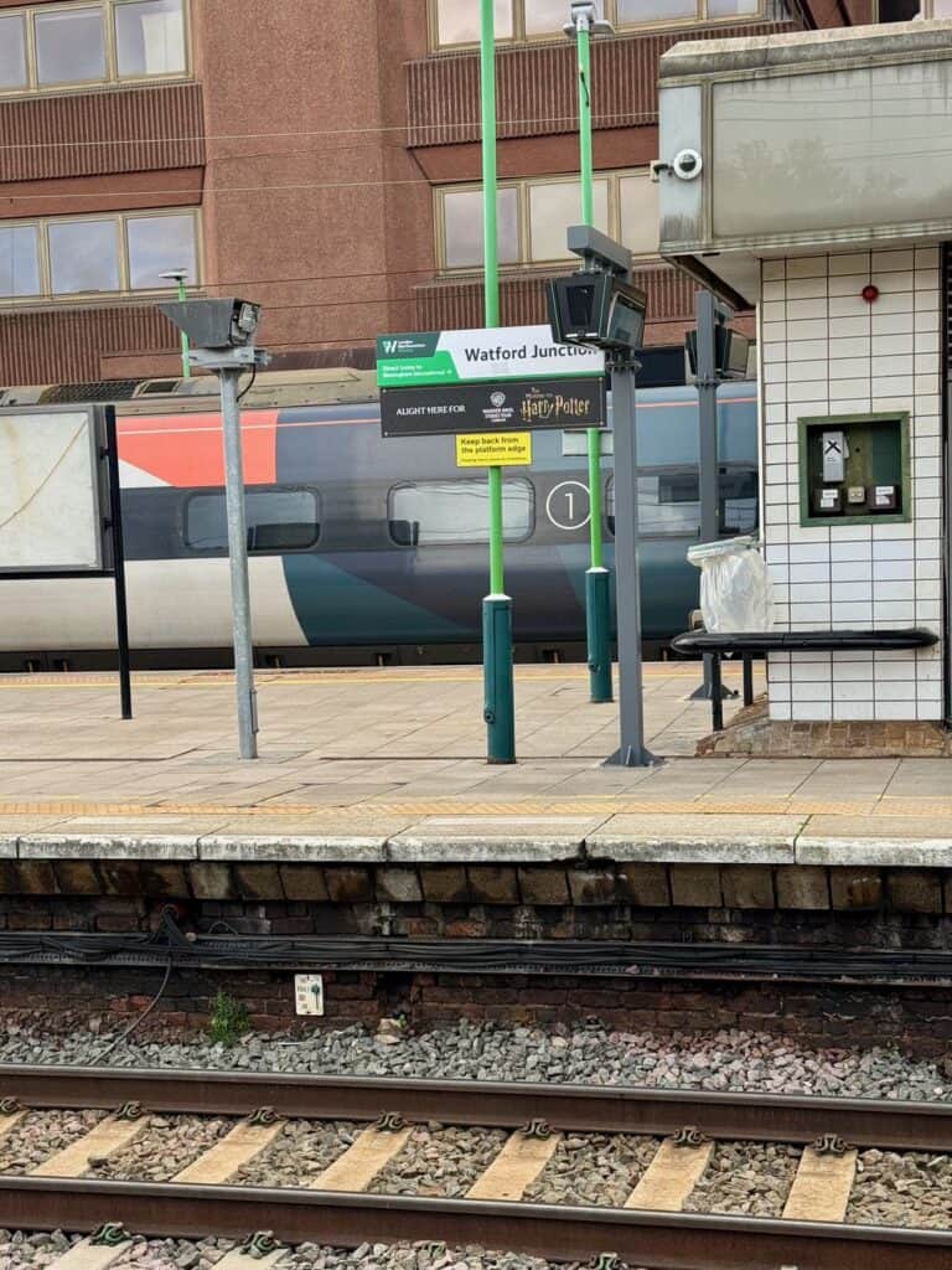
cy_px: 635
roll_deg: +3.8
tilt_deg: -6.9
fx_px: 1760
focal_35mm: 48
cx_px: 476
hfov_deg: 30.3
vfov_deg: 39.7
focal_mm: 6.76
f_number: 1.78
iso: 64
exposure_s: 1/1011
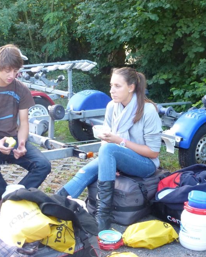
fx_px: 472
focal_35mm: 62
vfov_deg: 30.5
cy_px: 113
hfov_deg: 24.1
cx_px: 34
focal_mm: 7.4
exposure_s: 1/80
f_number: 3.9
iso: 320
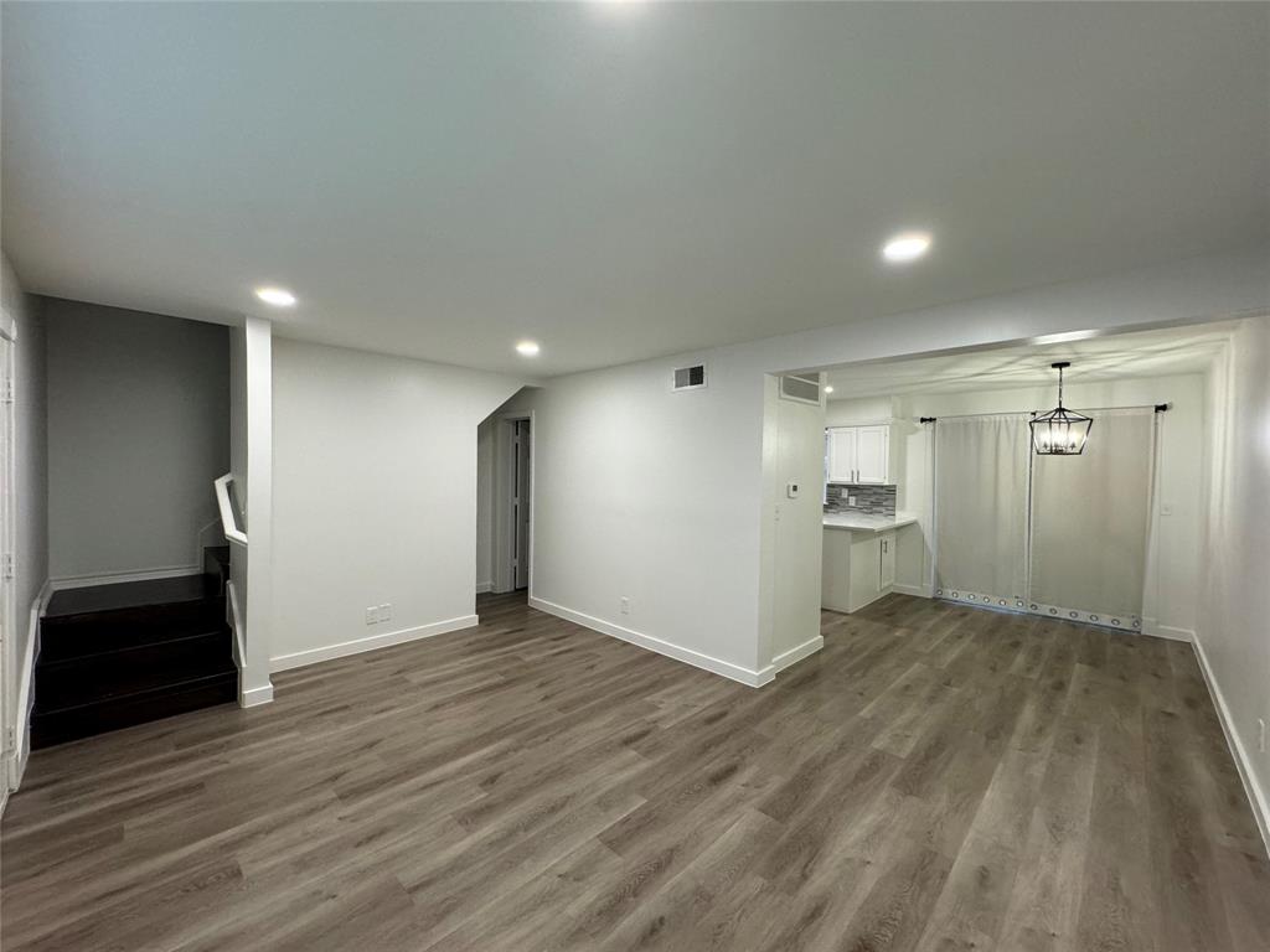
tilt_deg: -0.1
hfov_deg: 102.1
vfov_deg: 85.7
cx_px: 635
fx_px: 514
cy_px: 476
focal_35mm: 14
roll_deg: -0.8
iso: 250
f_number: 2.2
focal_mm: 2.22
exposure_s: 1/120
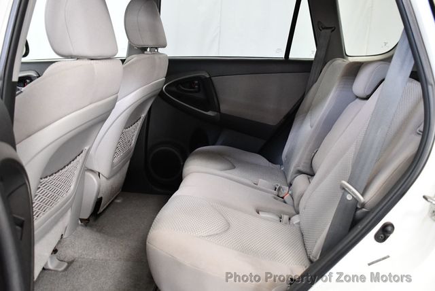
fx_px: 435
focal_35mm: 36
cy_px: 146
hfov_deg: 53.1
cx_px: 218
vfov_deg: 36.9
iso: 2500
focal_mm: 18
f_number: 3.5
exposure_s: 1/125
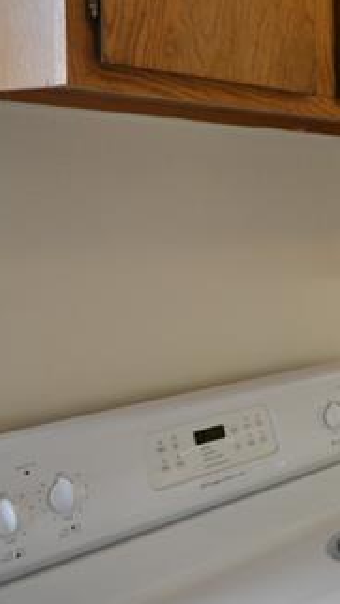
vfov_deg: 41.1
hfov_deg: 15.8
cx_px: 763
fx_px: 802
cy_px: 238
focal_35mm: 50
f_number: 5
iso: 400
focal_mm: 10
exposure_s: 1/100
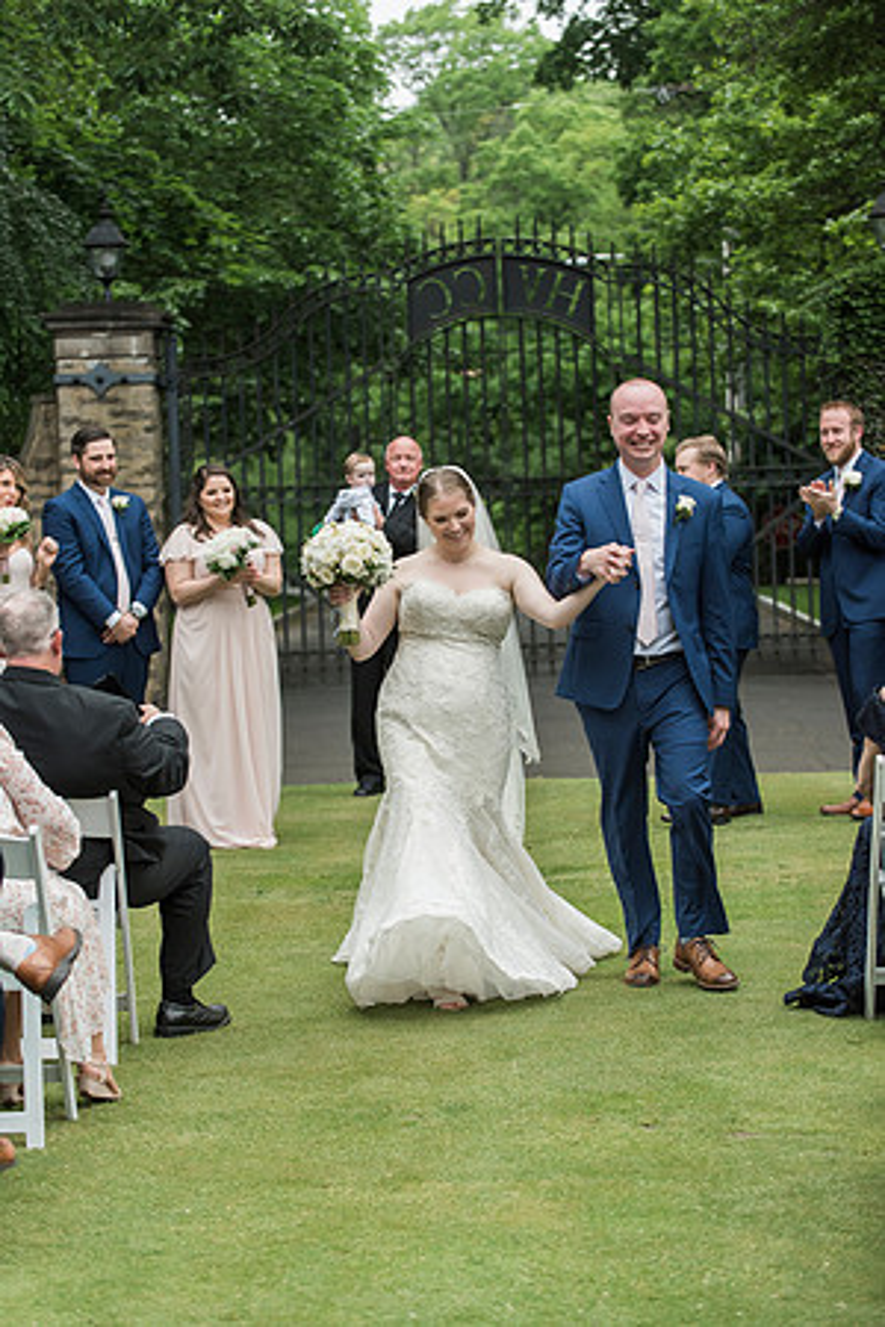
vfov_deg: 21.5
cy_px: 664
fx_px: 3503
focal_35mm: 95
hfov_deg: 14.4
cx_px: 442
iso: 800
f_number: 4
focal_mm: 95
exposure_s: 1/1250
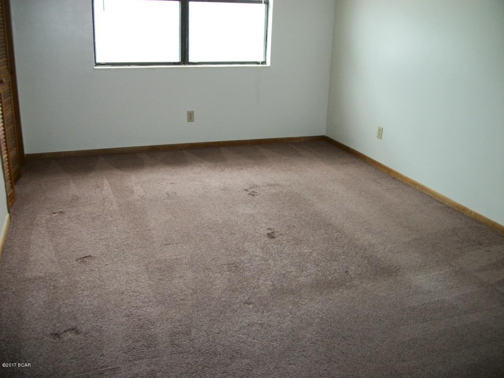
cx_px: 252
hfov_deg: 56.8
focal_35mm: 32
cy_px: 189
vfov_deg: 44.2
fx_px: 466
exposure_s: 1/30
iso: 160
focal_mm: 5.7
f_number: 2.9
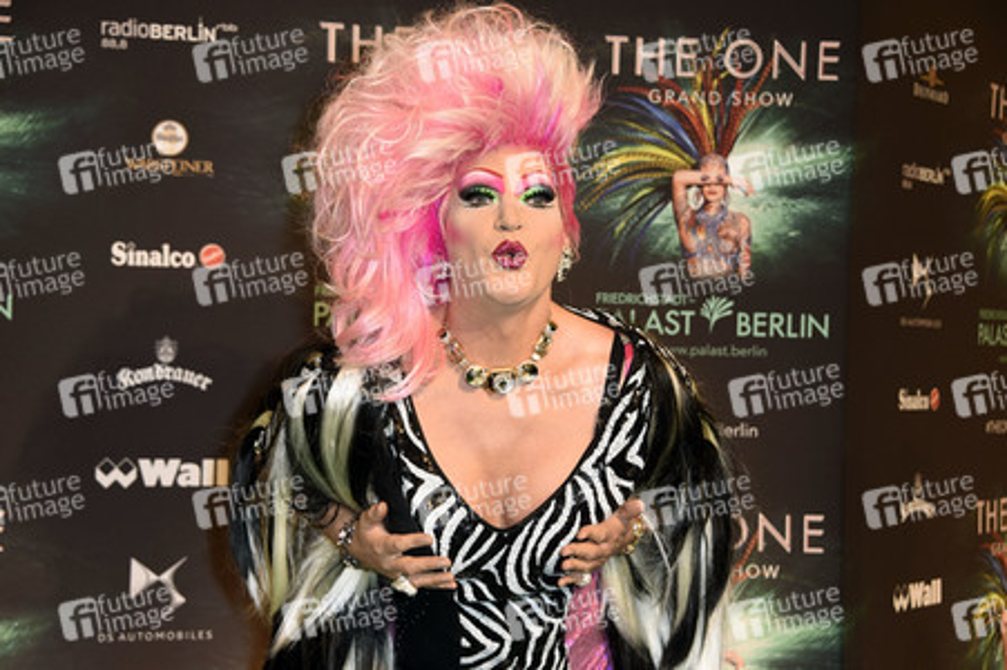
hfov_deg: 29.7
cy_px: 335
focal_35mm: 68
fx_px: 1901
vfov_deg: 20.0
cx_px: 504
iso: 640
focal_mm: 68
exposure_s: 1/160
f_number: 5.6
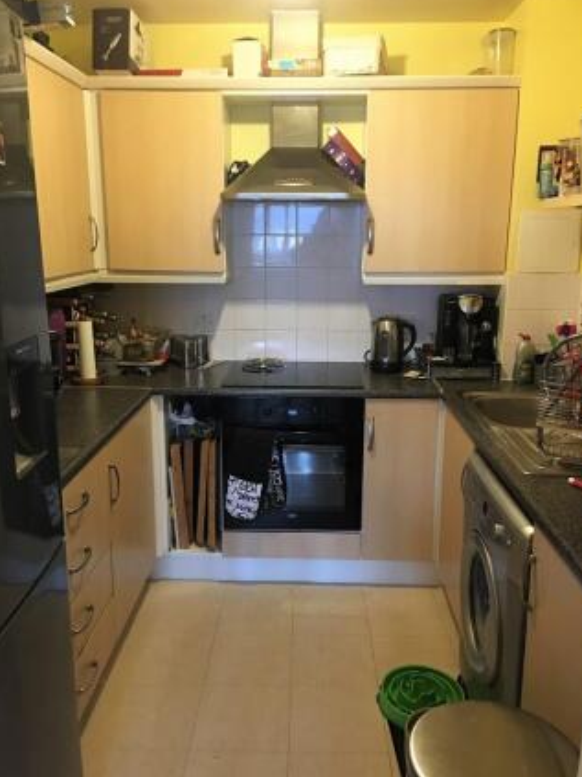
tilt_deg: -13.0
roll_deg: -0.1
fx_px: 673
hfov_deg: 46.8
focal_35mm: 30
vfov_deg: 60.0
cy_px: 388
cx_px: 294
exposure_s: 1/8
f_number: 2.2
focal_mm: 4.15
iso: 100
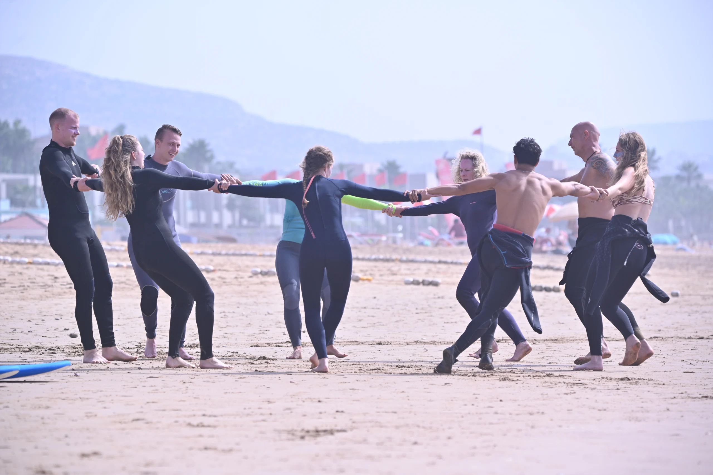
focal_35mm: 230
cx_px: 356
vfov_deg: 6.0
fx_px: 4552
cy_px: 238
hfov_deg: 9.0
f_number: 6.3
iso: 160
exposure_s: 1/640
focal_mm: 230
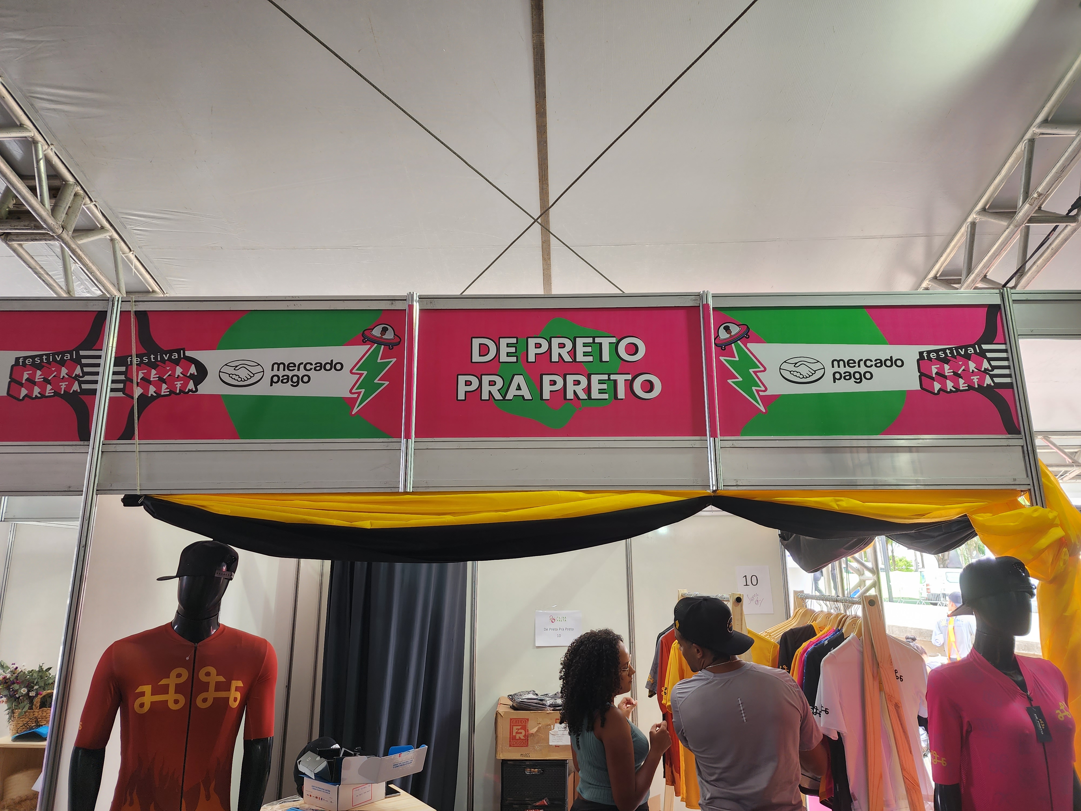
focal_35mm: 23
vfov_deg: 58.9
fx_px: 718
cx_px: 540
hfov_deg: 73.9
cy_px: 406
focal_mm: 6.4
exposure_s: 1/51
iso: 50
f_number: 1.8
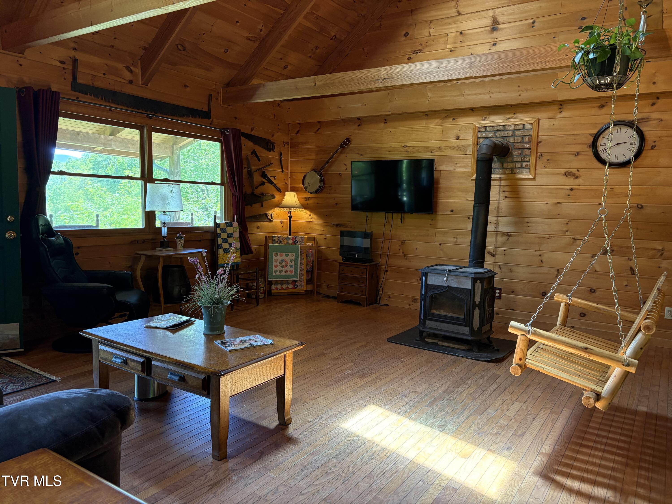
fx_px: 505
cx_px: 336
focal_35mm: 26
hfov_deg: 67.3
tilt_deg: -6.1
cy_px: 252
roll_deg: -1.1
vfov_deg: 53.1
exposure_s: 1/60
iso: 160
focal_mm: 5.96
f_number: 1.6
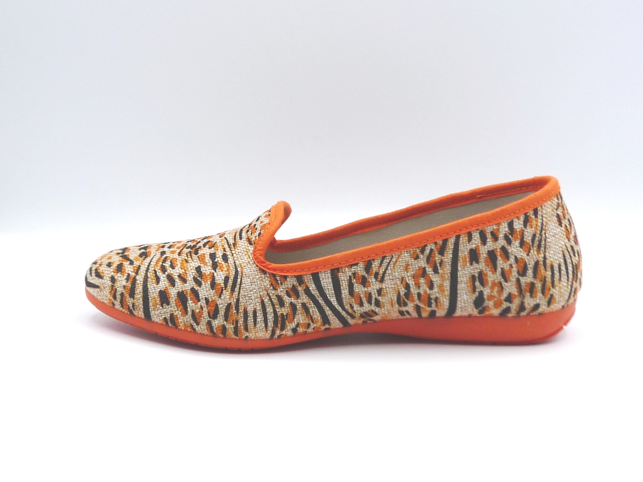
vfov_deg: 29.7
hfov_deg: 38.9
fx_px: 910
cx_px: 322
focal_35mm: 49
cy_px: 241
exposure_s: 1/200
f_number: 4.5
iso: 100
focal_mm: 4.9
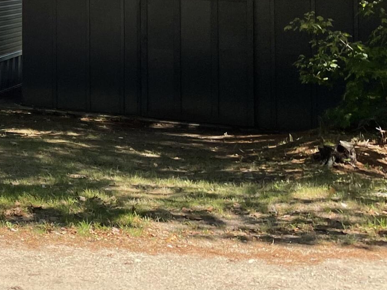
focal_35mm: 84
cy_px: -69
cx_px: -148
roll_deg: -0.1
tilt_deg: +1.8
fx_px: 939
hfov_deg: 20.7
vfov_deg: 16.7
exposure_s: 1/764
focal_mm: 4.2
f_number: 1.6
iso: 32
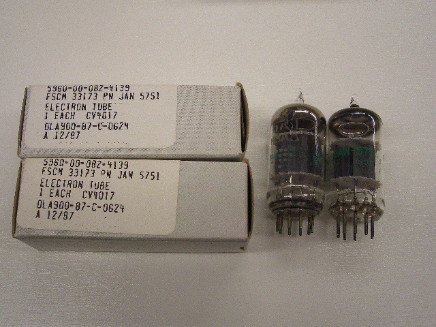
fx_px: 516
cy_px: 164
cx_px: 218
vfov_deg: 35.1
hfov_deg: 45.8
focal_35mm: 41
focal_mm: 6.8
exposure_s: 1/80
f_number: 2.8
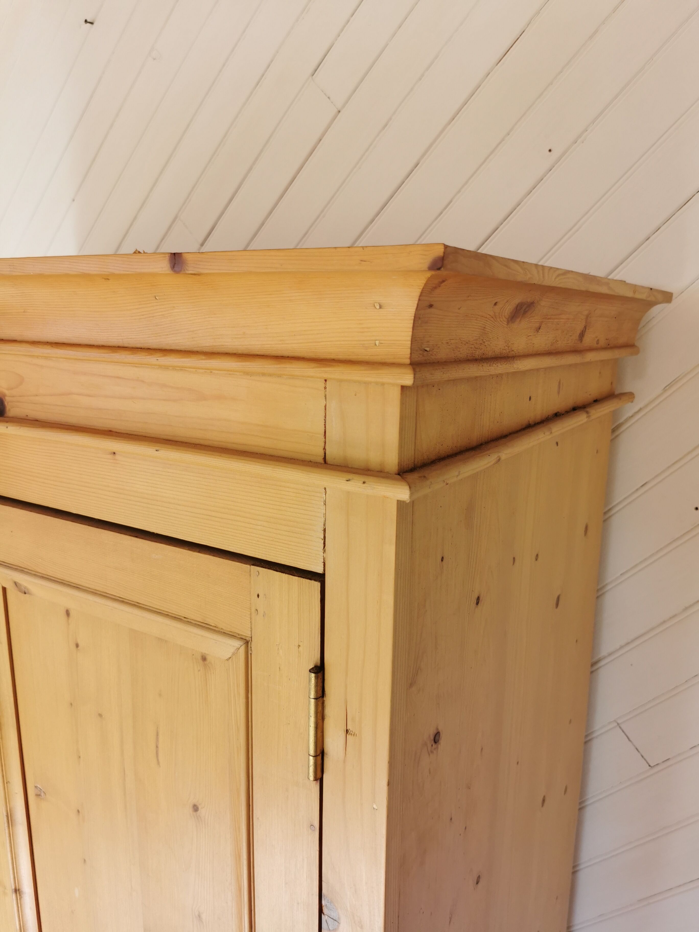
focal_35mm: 27
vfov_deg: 65.3
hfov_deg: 51.4
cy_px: 466
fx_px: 727
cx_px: 350
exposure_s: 1/268
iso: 50
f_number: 1.6
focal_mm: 5.56
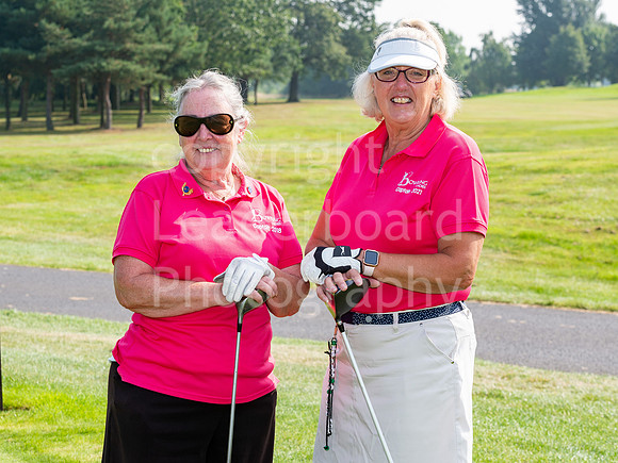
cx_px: 312
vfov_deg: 16.2
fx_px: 1628
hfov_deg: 21.5
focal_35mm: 91
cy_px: 197
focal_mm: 70
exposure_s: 1/200
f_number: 8
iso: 100
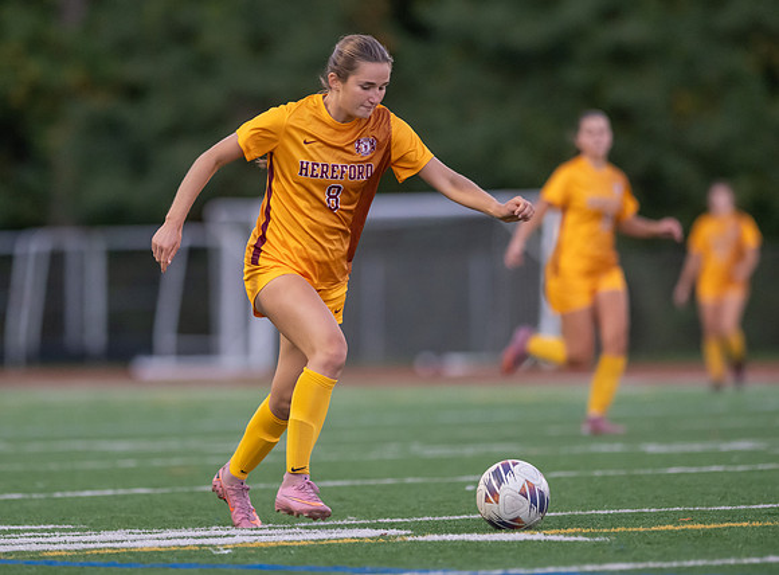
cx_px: 303
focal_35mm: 391
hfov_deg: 5.1
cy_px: 280
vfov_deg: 3.8
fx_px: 8738
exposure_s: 1/1000
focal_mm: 300
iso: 2800
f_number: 2.8
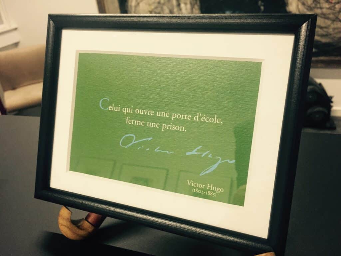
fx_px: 286
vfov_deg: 48.2
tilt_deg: -27.9
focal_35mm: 29
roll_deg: +5.7
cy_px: 128
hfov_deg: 61.7
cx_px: 170
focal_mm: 4.15
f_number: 2.2
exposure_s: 1/30
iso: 100
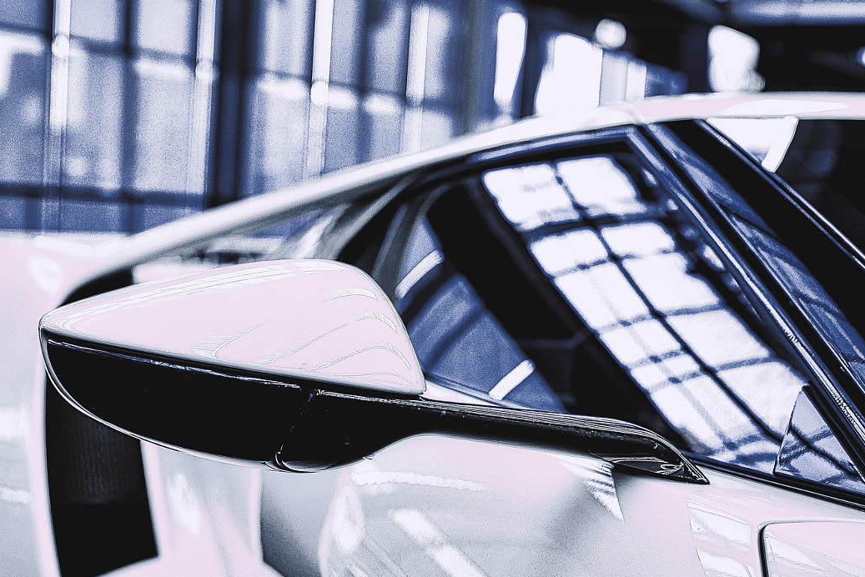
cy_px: 439
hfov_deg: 36.8
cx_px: 404
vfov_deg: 24.8
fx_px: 1298
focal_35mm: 54
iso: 500
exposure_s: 1/40
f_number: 2.8
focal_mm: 35
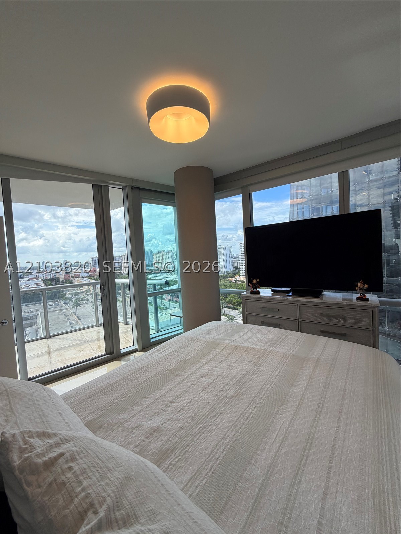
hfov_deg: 85.7
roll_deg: +2.5
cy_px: 267
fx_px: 216
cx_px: 200
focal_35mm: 14
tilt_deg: -2.4
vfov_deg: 102.1
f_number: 2.2
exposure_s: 1/167
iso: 50
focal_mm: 2.22
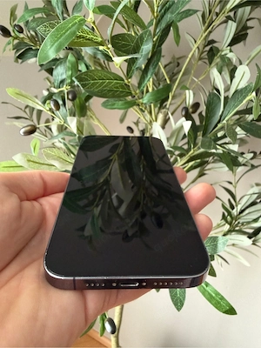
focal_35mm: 24
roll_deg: -4.3
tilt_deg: -22.5
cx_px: 130
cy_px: 174
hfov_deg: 56.8
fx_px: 241
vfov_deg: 71.6
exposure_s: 1/60
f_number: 2.2
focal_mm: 2.22
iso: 500
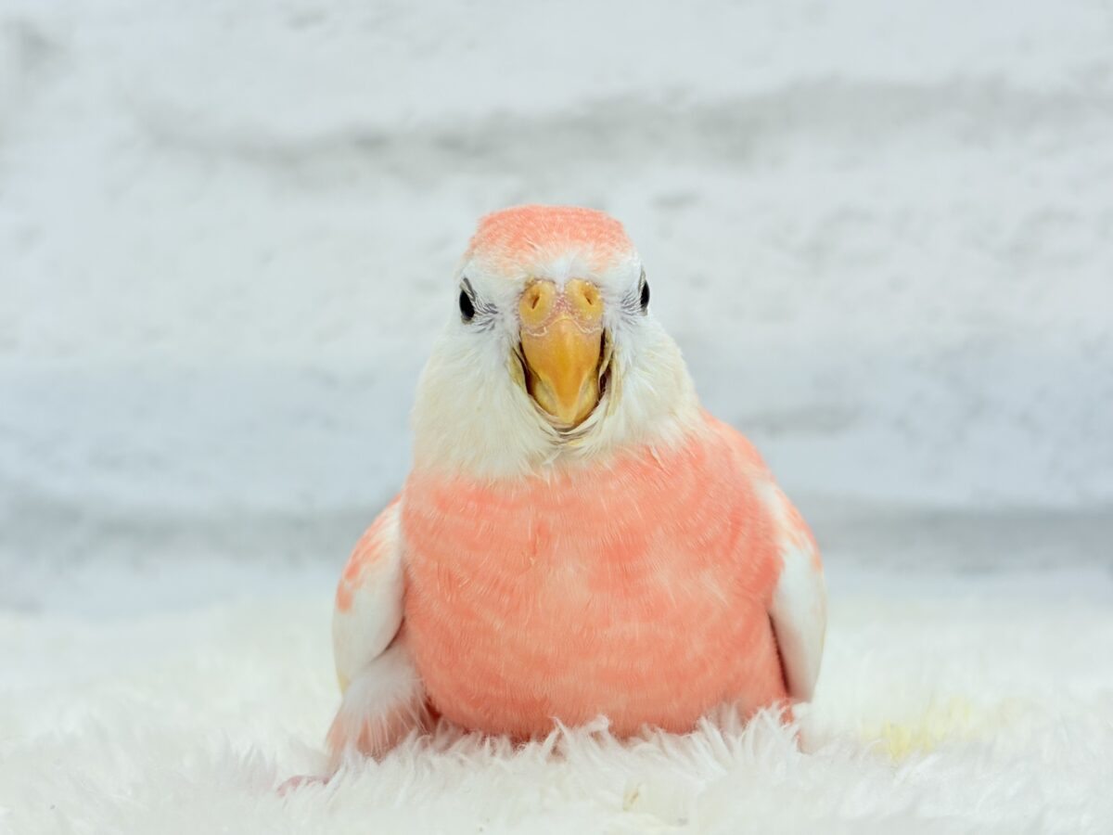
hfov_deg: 36.8
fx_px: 1672
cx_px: 556
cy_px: 418
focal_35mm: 52
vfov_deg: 28.0
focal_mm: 5.96
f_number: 1.6
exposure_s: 1/100
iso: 50
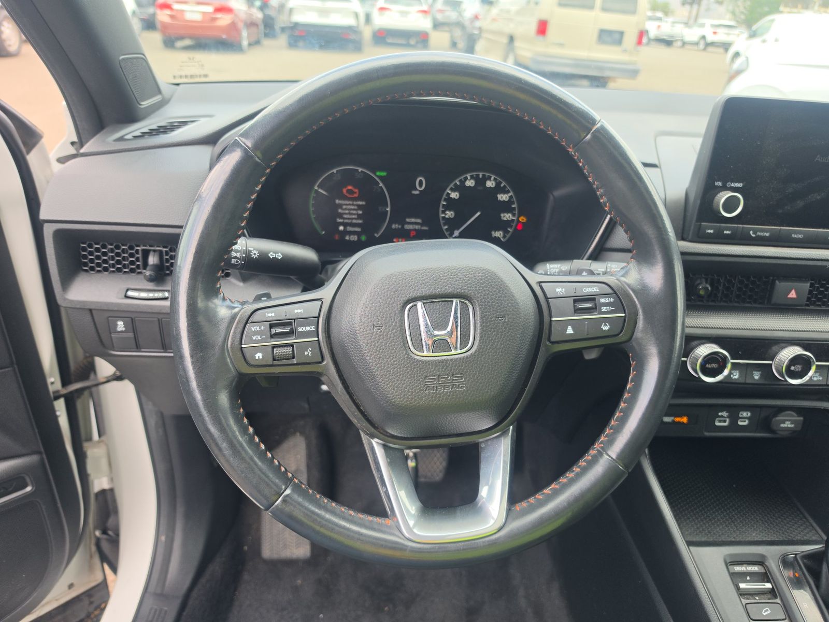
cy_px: 311
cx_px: 414
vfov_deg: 58.9
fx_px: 551
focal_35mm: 23
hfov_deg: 73.9
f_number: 1.4
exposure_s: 1/119
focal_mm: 6.5
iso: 11
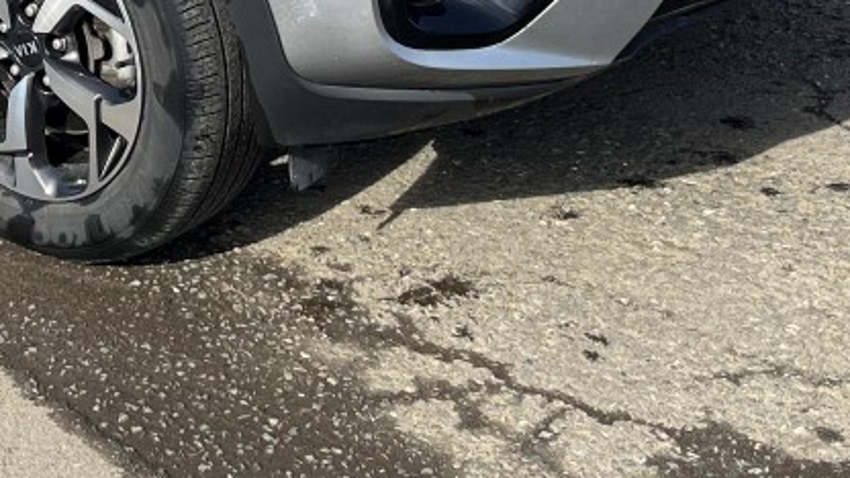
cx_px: 0
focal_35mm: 98
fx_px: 2209
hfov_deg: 21.0
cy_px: -143
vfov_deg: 12.0
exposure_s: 1/2101
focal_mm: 5.1
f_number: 1.6
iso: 50
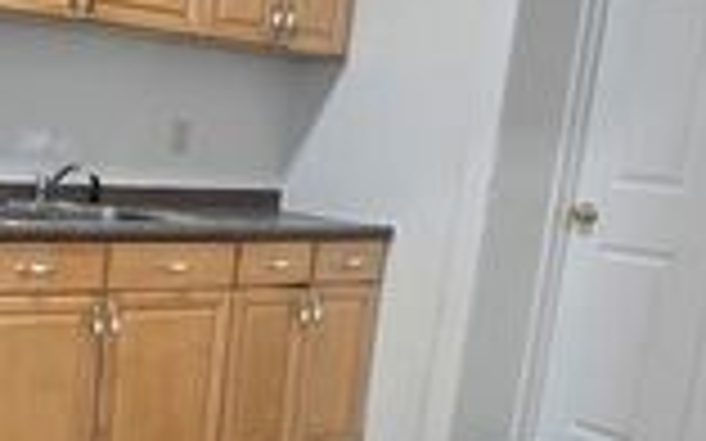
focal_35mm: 44
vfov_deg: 28.8
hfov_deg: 41.9
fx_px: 846
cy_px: 322
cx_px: 81
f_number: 2.2
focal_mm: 2.2
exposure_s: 1/60
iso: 250
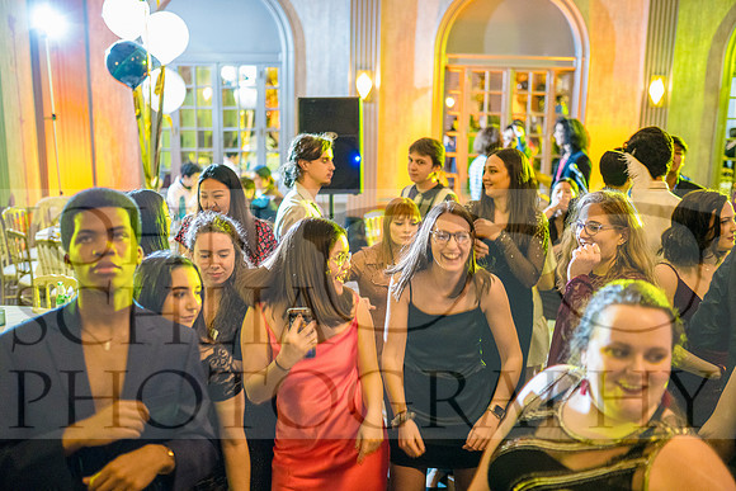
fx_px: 716
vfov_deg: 37.9
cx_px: 368
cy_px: 246
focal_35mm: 35
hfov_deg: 54.4
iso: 6400
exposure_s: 1/50
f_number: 1.4
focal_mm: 35
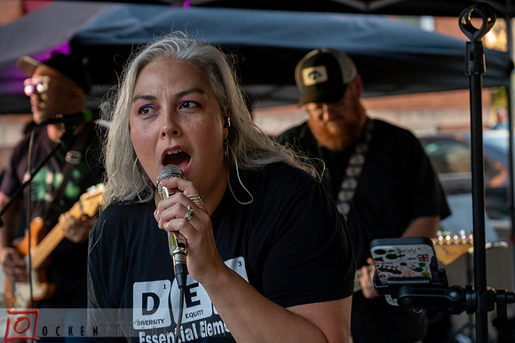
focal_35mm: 70
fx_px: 1001
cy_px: 172
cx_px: 258
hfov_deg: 28.9
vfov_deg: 19.4
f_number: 4.5
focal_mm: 70
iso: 800
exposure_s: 1/250
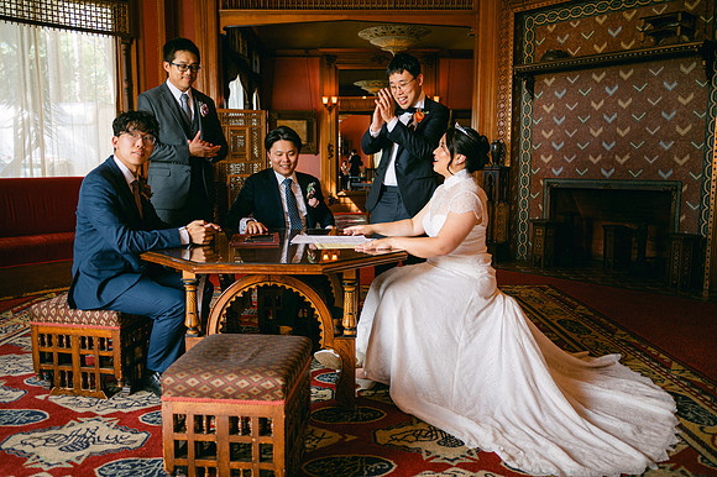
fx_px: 557
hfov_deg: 65.5
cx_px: 358
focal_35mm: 28
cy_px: 238
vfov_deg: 46.4
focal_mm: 28
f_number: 2.8
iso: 360
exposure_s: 1/125
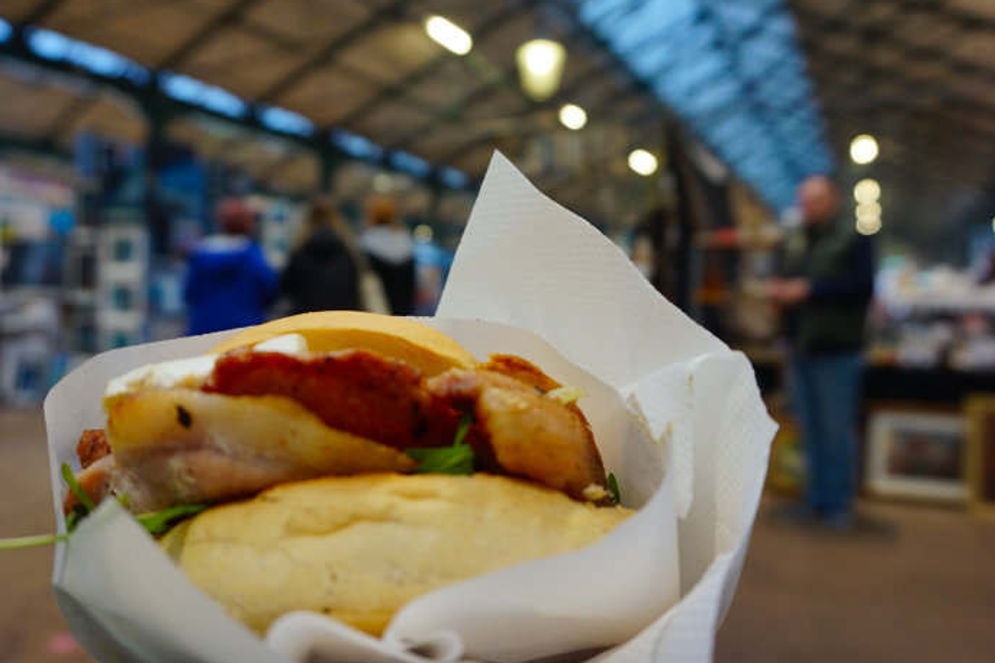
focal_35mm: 28
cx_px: 476
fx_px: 774
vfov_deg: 46.4
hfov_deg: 65.5
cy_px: 332
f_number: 4
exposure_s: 1/60
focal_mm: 16
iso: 400
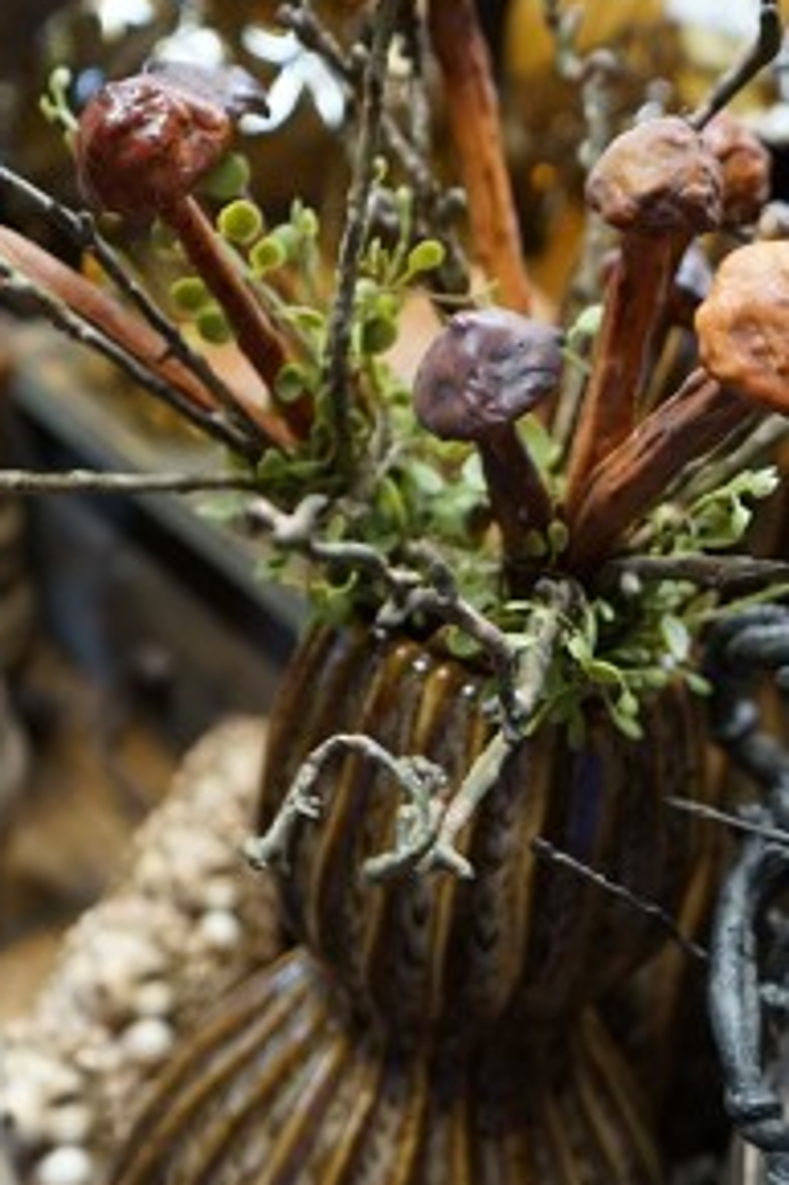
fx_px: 1975
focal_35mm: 60
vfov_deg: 33.1
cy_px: 805
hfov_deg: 22.5
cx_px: 499
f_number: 4
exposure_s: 1/60
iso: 1600
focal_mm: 29
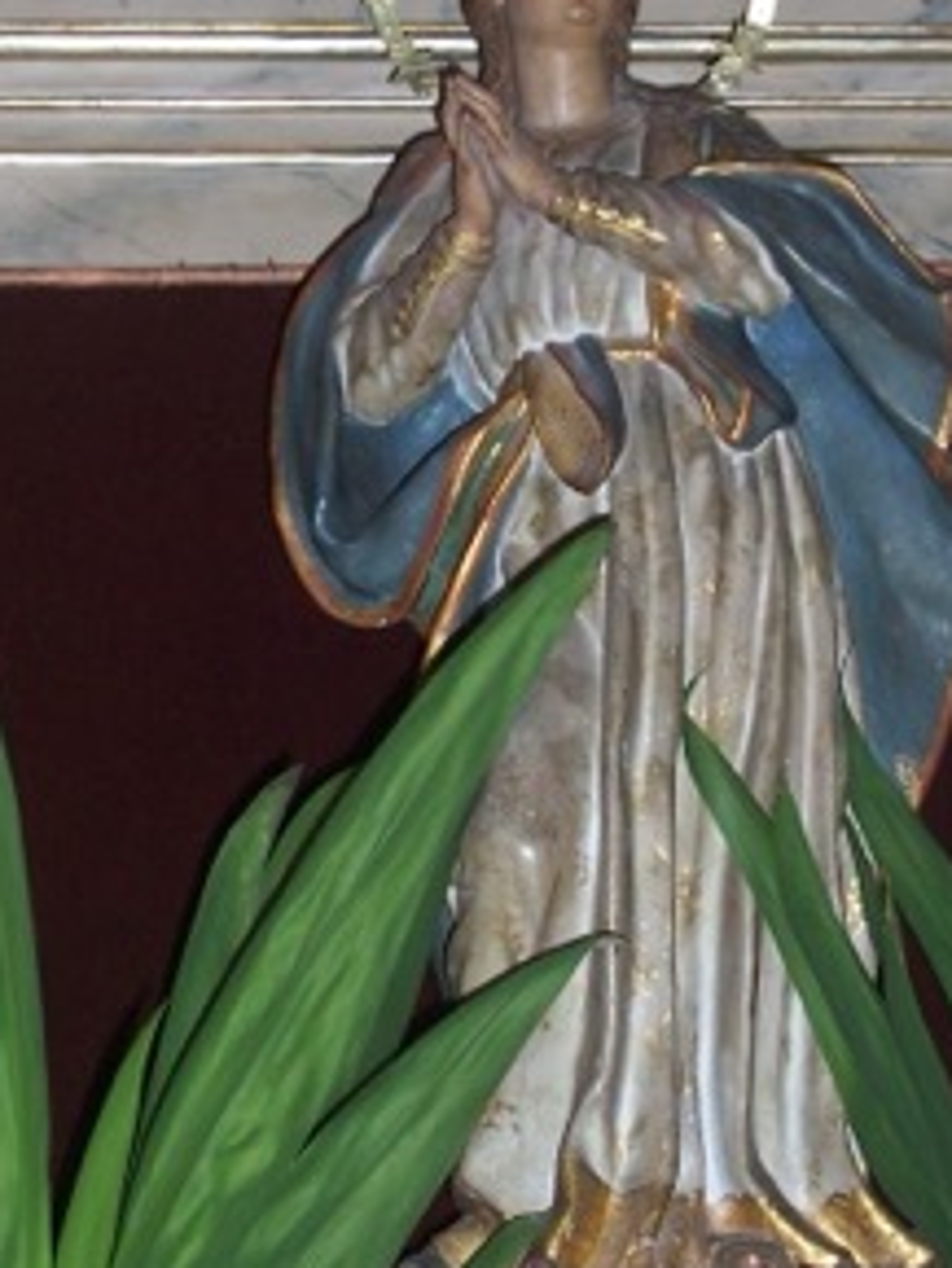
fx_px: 4177
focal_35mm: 114
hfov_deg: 13.0
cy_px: 557
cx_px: 660
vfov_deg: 17.3
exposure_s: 1/90
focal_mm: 10.8
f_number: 4
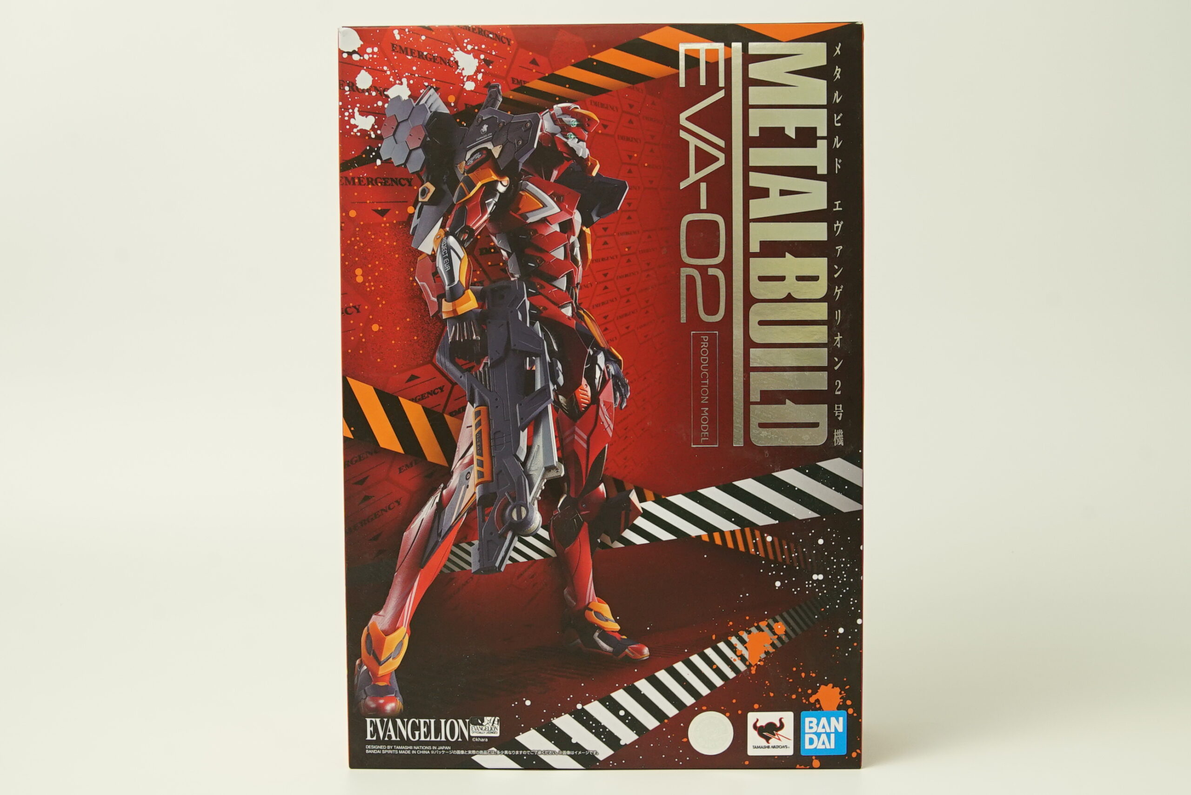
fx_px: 1390
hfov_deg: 46.4
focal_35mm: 42
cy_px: 398
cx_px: 596
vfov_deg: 31.9
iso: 1000
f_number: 10
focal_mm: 28
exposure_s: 1/20
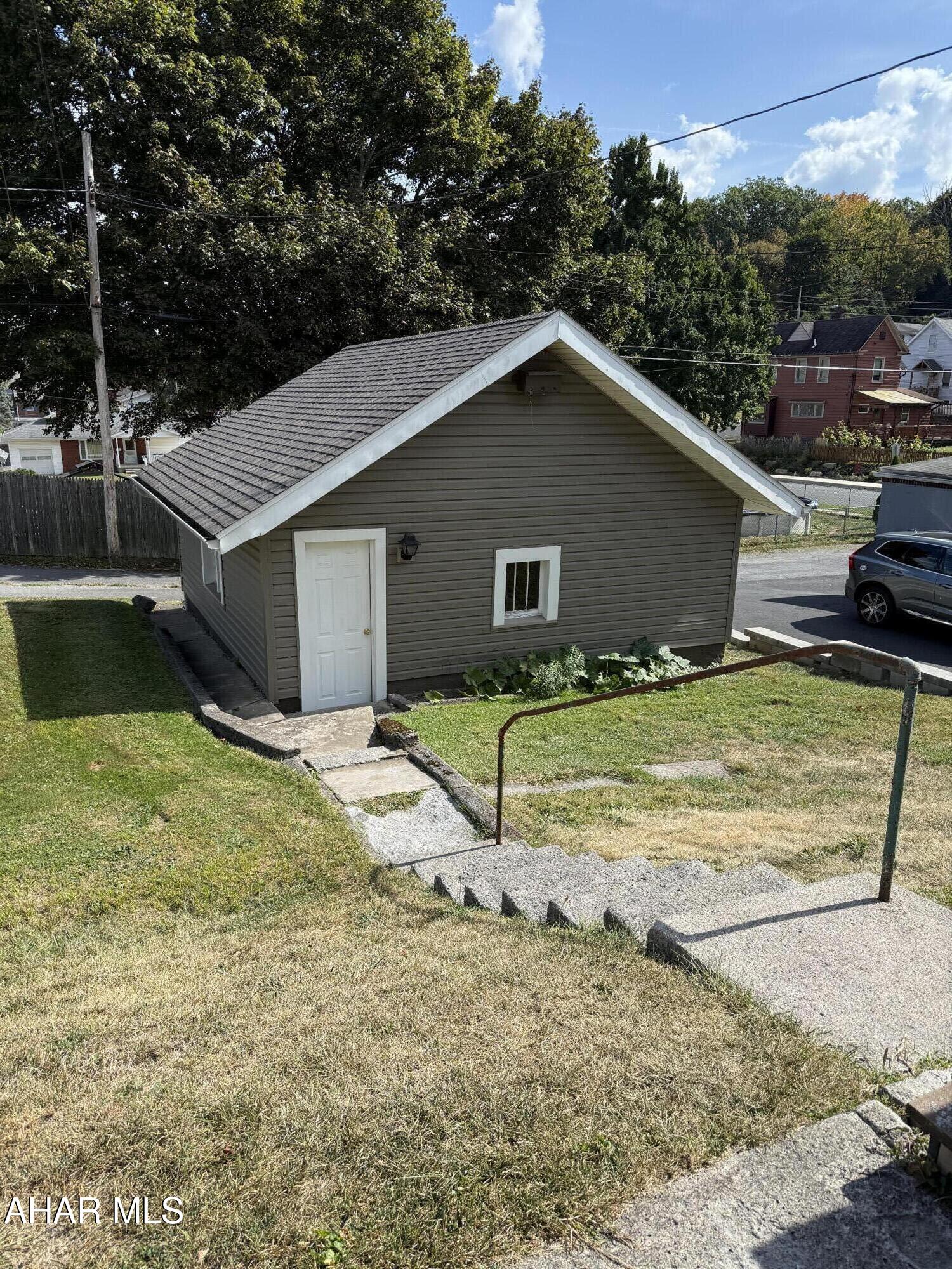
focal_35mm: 24
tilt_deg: -14.3
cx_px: 476
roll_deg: -0.4
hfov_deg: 56.8
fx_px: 880
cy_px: 634
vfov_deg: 71.6
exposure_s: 1/3425
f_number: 1.78
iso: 100
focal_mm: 6.76
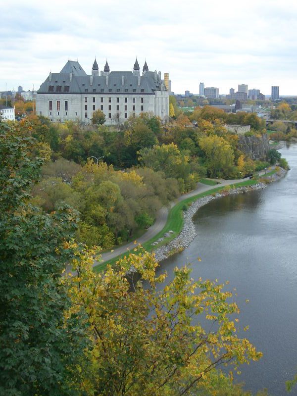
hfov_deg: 23.7
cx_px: 148
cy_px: 198
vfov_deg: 31.2
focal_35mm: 62
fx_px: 709
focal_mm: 10.2
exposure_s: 1/160
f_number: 3.5
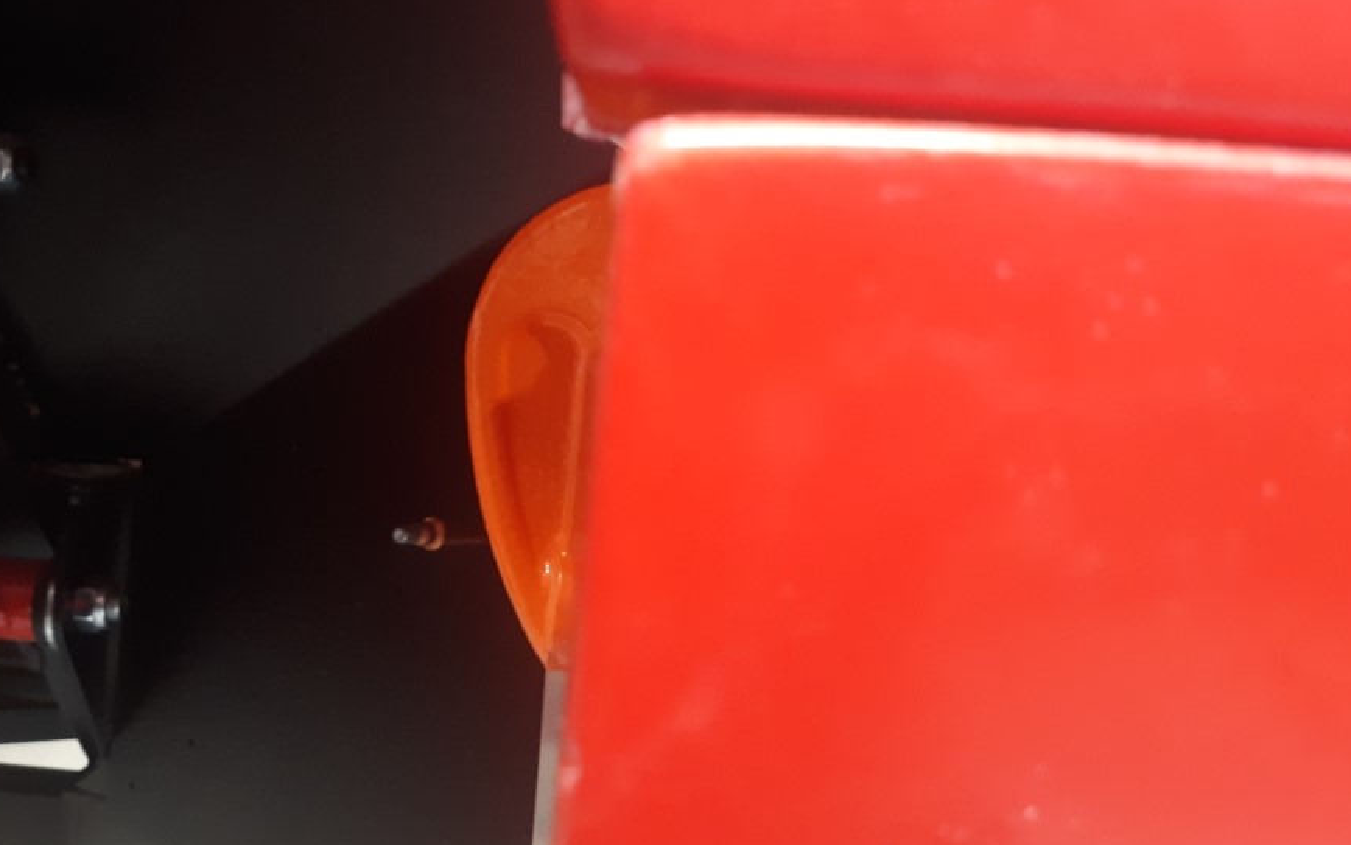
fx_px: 1289
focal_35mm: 35
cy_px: 341
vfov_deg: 36.2
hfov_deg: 55.1
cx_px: 576
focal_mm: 3.7
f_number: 1.7
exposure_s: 1/24
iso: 400
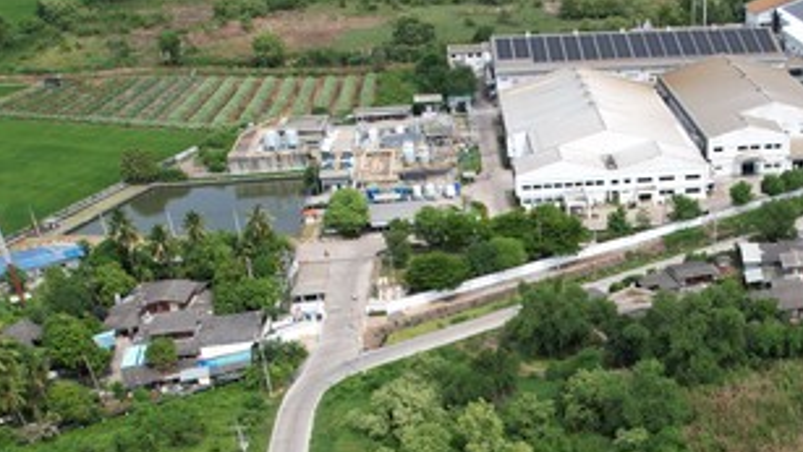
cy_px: 448
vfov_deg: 23.9
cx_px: 706
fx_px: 1022
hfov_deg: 40.0
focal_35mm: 48
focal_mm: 8.38
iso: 110
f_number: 2.8
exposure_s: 1/1500
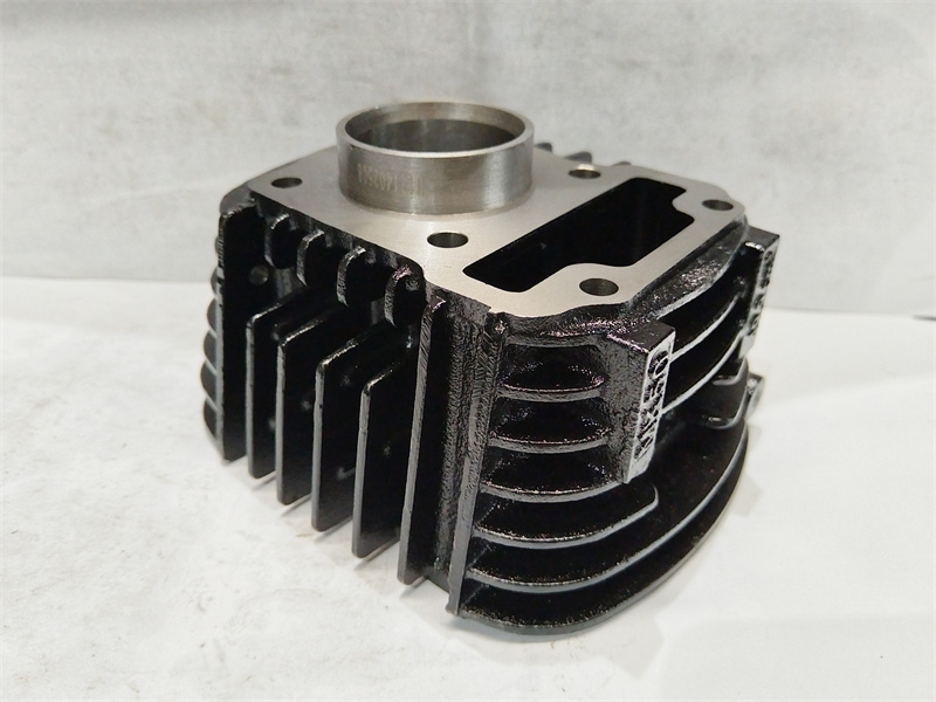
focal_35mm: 26
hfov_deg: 67.3
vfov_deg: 53.1
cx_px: 468
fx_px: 703
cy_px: 351
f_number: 1.9
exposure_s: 1/100
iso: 5304
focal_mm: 4.95
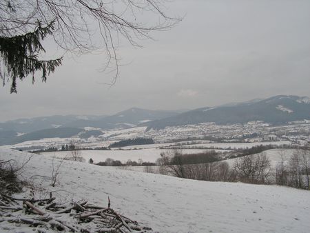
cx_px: 155
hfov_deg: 49.0
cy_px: 116
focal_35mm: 38
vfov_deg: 37.8
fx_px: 340
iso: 50
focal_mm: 6.4
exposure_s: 1/500
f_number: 3.2
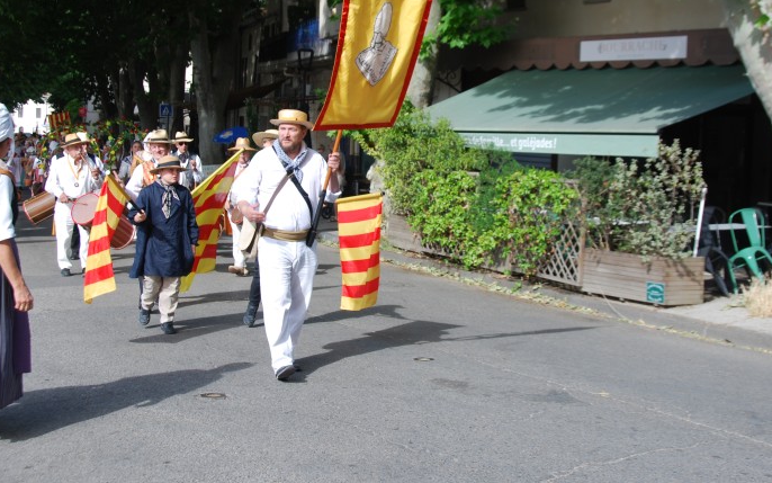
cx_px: 367
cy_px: 191
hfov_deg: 36.3
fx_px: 1178
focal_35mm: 56
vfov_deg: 23.1
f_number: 6.3
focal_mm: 28
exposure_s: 1/160
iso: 100
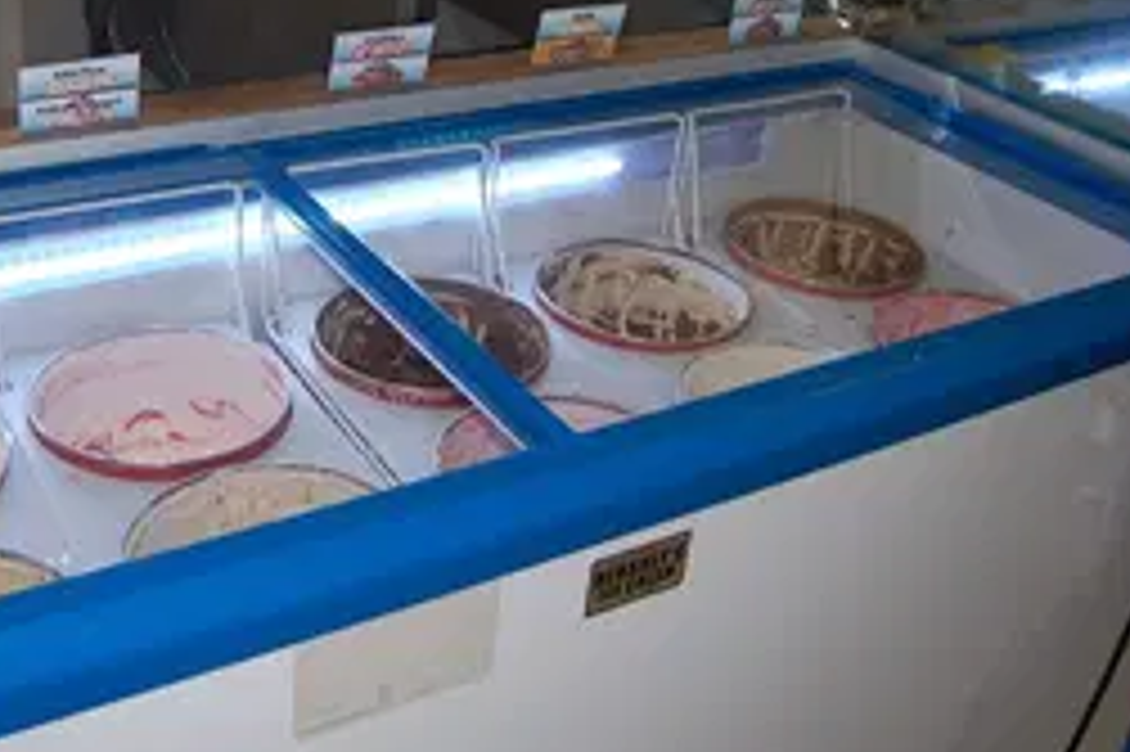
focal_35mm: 43
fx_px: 1349
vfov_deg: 30.6
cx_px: 441
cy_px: 185
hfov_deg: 45.2
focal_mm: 18
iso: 400
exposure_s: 1/160
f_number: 3.5
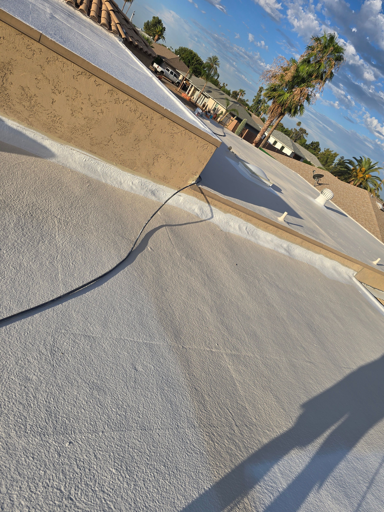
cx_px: 192
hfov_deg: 58.9
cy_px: 256
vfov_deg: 73.9
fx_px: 340
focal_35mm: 23
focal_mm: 6.3
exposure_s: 1/1008
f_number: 1.7
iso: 12
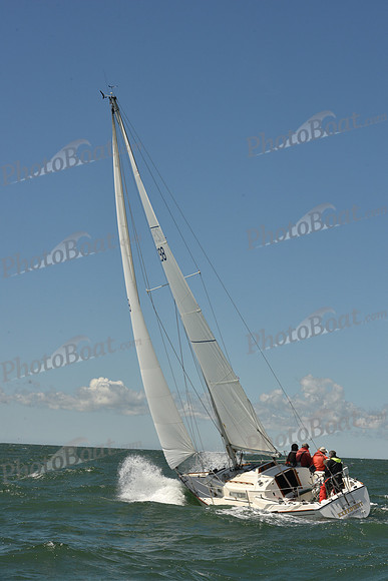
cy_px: 290
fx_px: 1131
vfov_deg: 28.8
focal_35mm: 70
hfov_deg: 19.5
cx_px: 194
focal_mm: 70
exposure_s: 1/800
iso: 320
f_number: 14
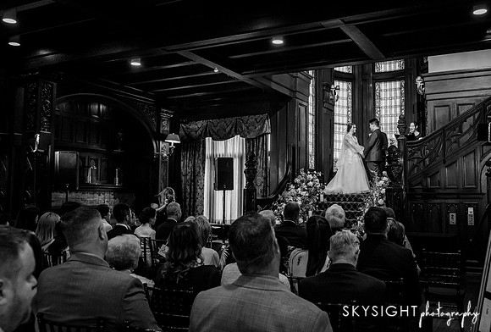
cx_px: 275
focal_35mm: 35
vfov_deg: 37.9
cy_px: 156
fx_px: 484
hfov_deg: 53.7
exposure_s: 1/200
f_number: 5
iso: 2000
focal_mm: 28
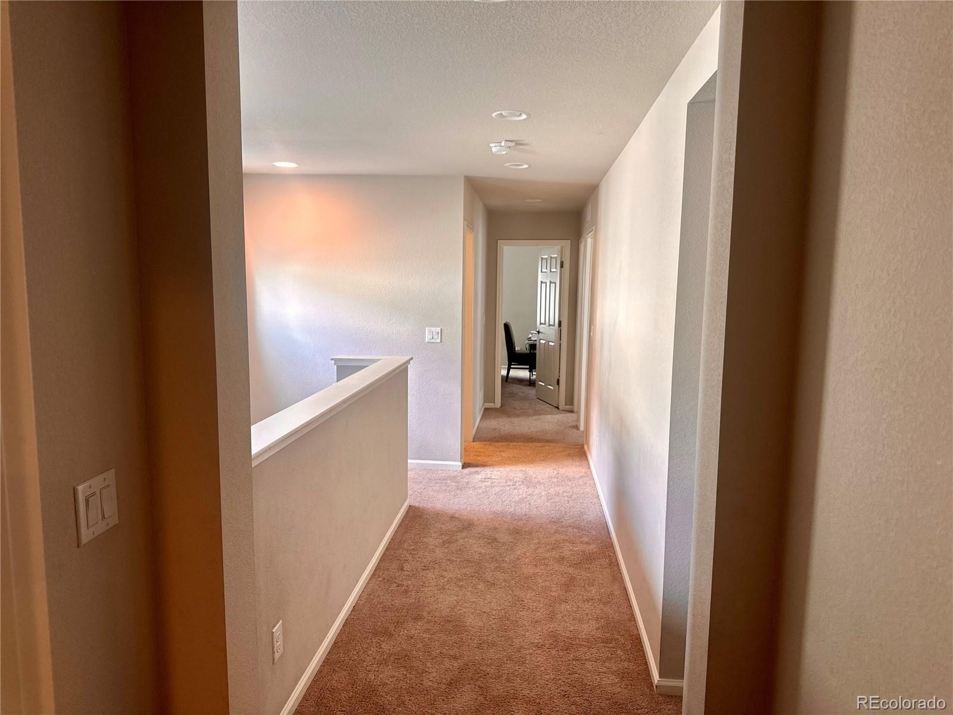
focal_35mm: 24
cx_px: 476
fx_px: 661
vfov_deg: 56.8
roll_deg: -1.5
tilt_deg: -6.5
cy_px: 358
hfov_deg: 71.6
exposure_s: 1/60
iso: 125
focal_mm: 6.86
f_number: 1.78
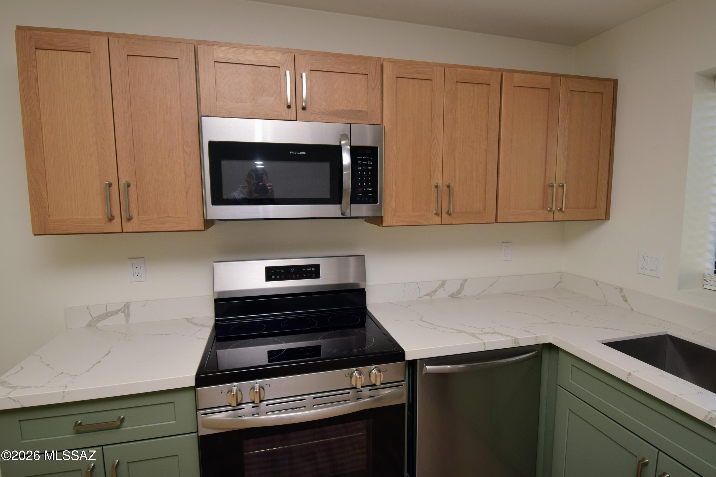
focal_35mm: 18
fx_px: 358
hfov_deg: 90.0
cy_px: 238
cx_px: 358
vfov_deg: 67.4
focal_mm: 12
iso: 400
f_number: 9
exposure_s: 1/200
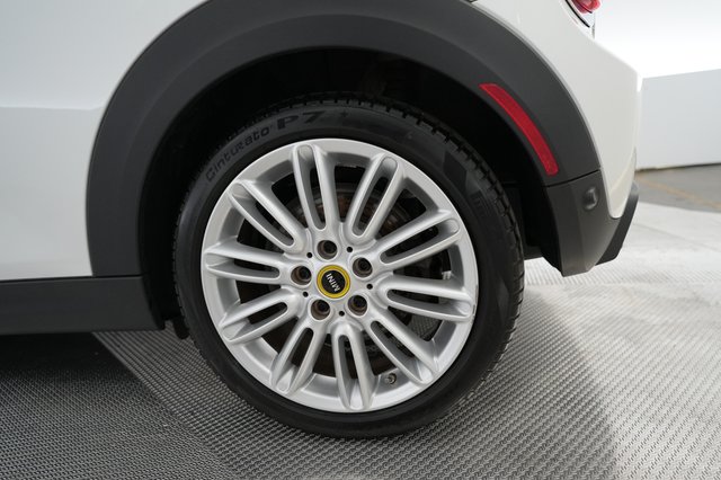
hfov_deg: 73.8
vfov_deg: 53.1
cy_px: 240
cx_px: 360
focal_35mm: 24
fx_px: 480
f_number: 2.8
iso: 2500
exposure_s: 1/320
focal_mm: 24
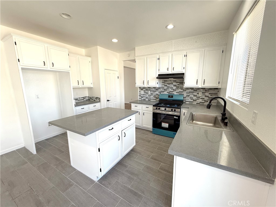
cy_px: 104
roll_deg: +0.5
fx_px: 112
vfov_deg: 85.7
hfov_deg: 102.1
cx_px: 138
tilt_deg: -9.4
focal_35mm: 14
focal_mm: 2.22
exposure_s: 1/120
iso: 125
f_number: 2.2
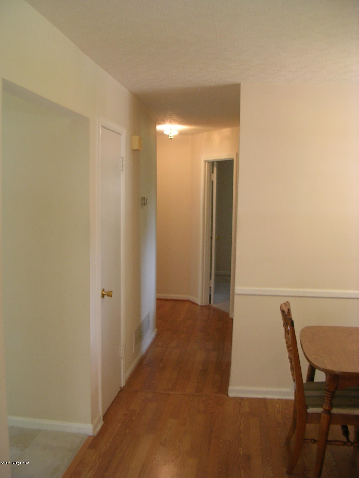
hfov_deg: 37.7
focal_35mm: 38
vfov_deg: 49.0
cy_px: 239
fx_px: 525
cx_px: 180
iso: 50
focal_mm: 5.8
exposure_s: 1/8.2
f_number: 2.8
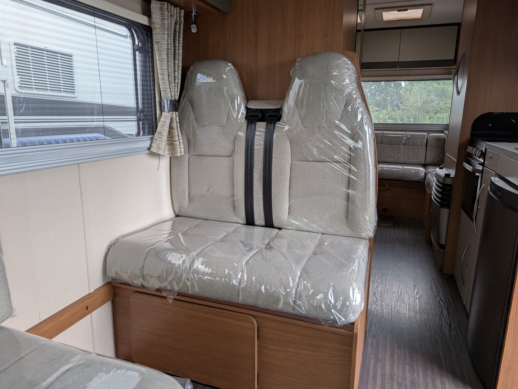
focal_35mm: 24
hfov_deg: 71.6
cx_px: 259
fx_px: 359
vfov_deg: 56.8
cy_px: 194
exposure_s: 1/55
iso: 21
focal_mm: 6.9
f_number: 1.68
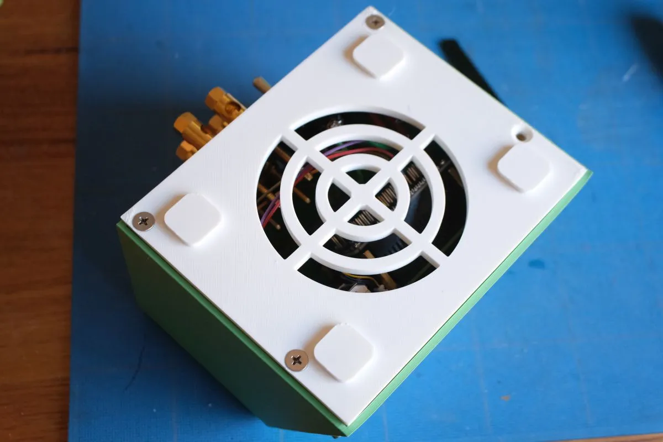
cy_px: 221
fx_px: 1031
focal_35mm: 56
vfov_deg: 24.2
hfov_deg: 35.6
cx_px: 332
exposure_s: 1/125
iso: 2000
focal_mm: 37
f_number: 5
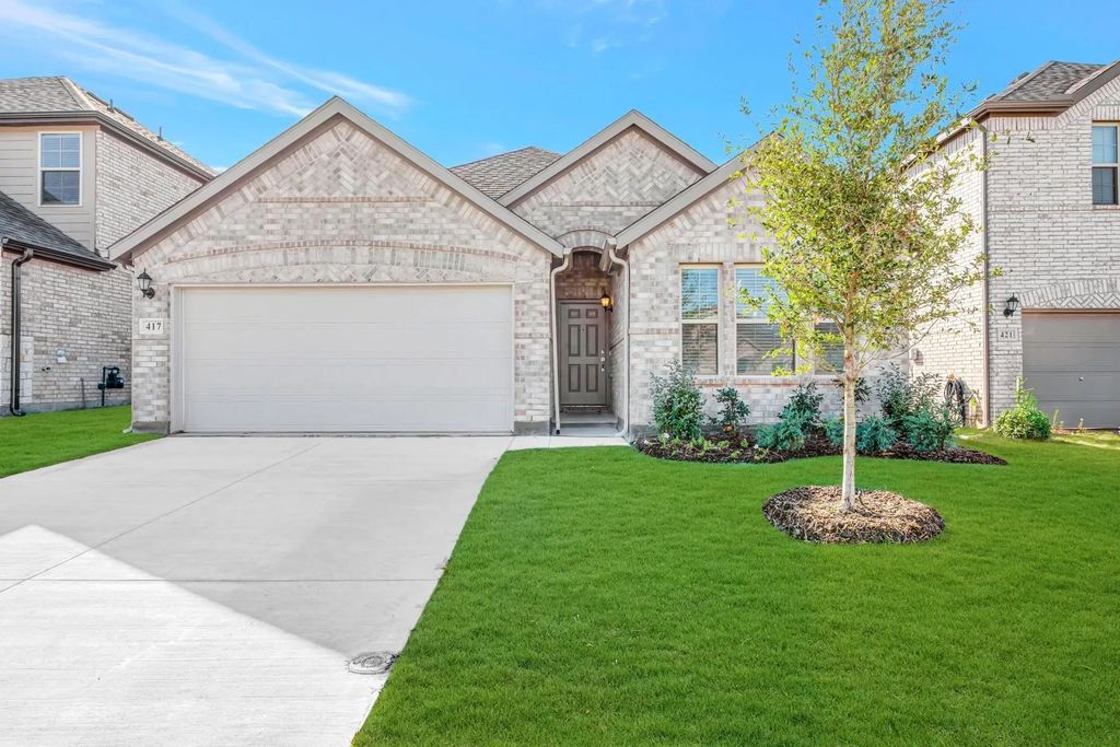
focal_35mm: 18
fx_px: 576
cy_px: 374
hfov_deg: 88.4
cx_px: 560
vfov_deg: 66.0
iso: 100
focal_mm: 18.5
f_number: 9
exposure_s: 1/100
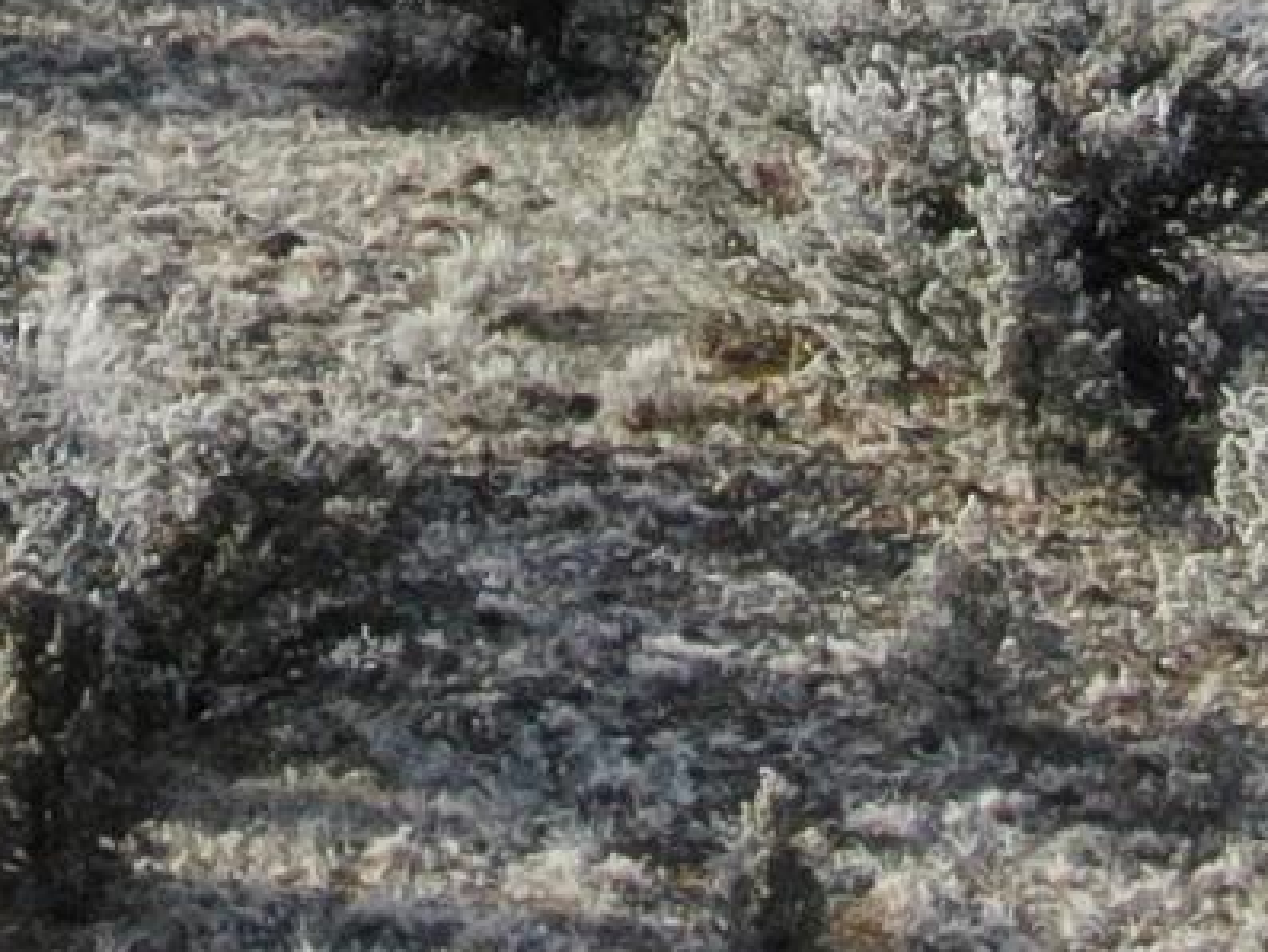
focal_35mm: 363
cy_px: -2198
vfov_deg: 3.9
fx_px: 13301
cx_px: -920
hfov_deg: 5.4
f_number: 3.8
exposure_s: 1/500
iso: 100
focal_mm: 8.6
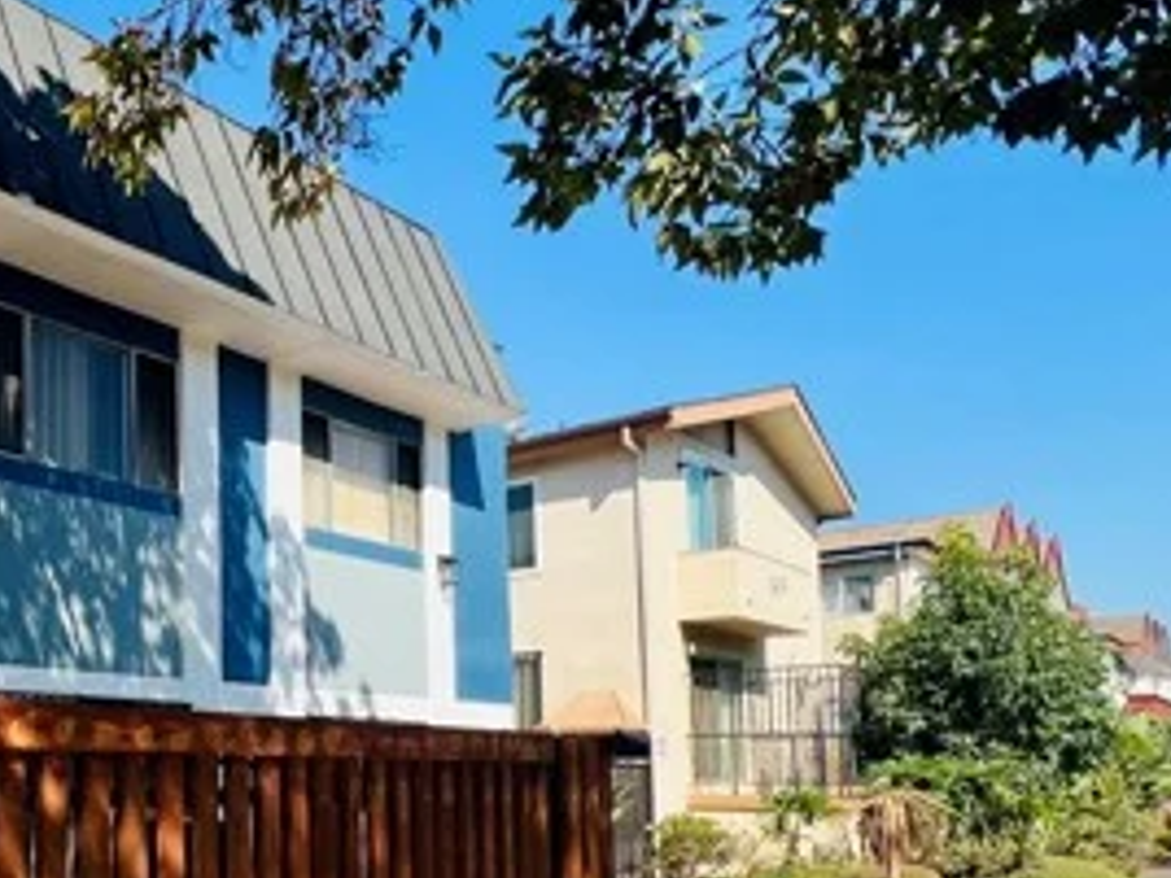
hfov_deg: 44.5
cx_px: -118
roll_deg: +0.0
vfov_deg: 43.0
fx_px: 1049
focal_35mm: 31
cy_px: 725
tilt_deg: +1.9
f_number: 1.8
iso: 32
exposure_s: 1/861
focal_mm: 1.57
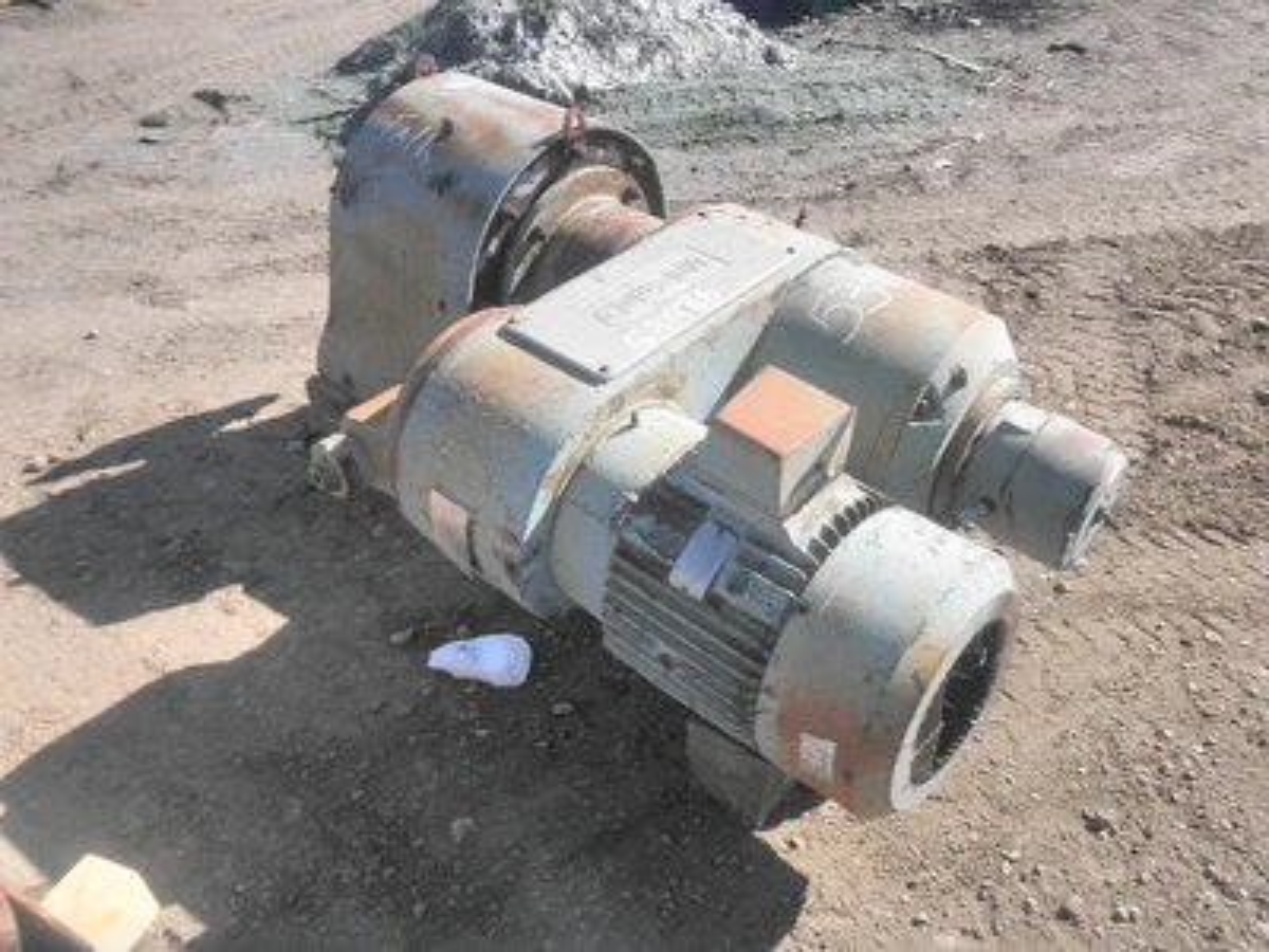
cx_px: 634
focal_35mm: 28
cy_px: 476
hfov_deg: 63.4
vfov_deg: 49.7
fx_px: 1026
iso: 64
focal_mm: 5
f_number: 8.5
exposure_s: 1/80
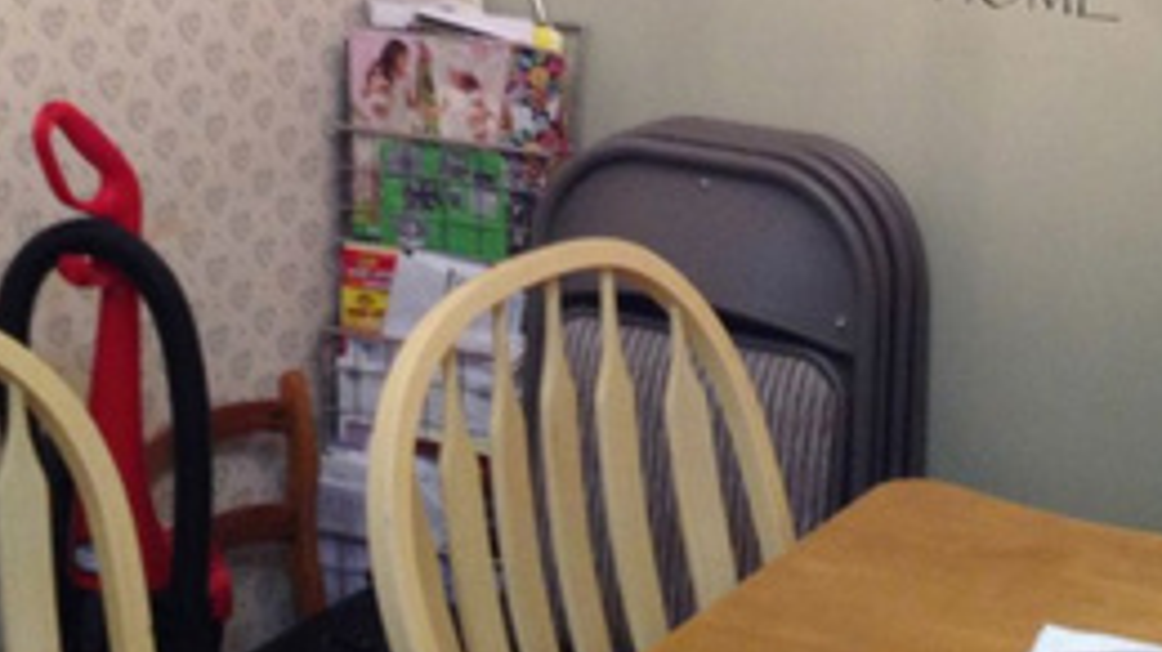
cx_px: 746
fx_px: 2895
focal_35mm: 94
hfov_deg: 22.6
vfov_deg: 12.6
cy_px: -89
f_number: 2.4
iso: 160
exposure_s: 1/20
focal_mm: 4.28
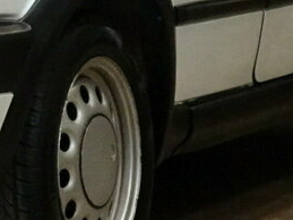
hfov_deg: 6.2
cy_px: -81
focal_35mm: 315
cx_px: -122
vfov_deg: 4.7
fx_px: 2665
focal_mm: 11.66
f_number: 4.5
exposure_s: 1/20
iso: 800
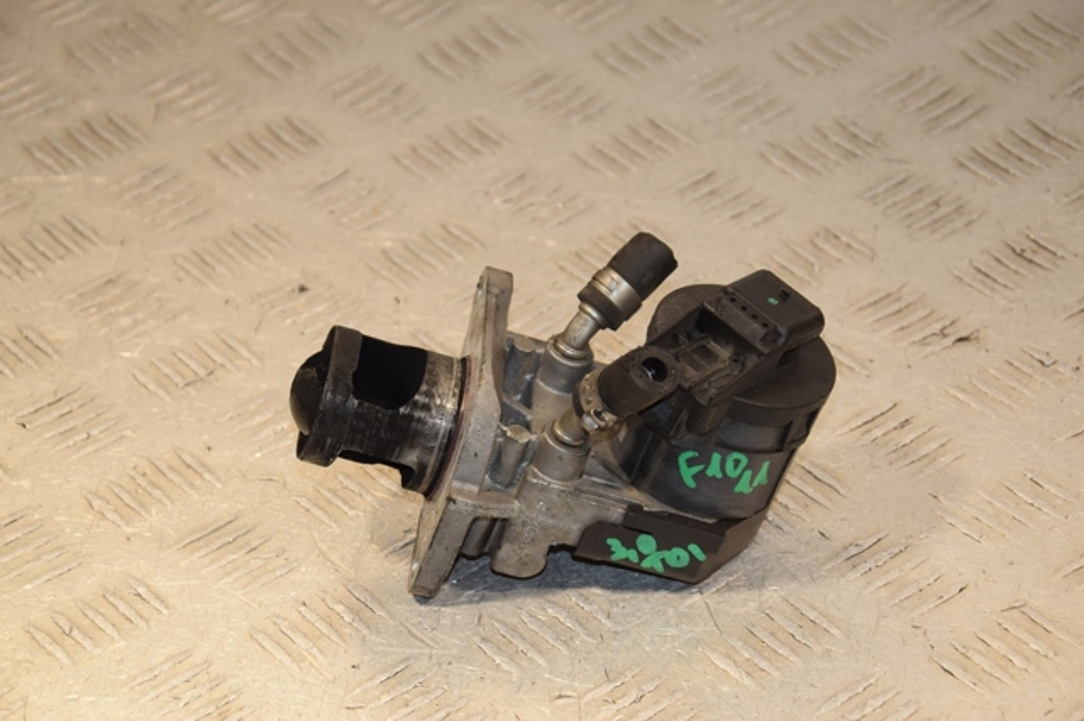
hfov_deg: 17.1
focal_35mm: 120
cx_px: 542
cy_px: 360
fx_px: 3611
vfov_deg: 11.4
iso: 800
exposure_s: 1/200
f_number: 7.1
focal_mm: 80
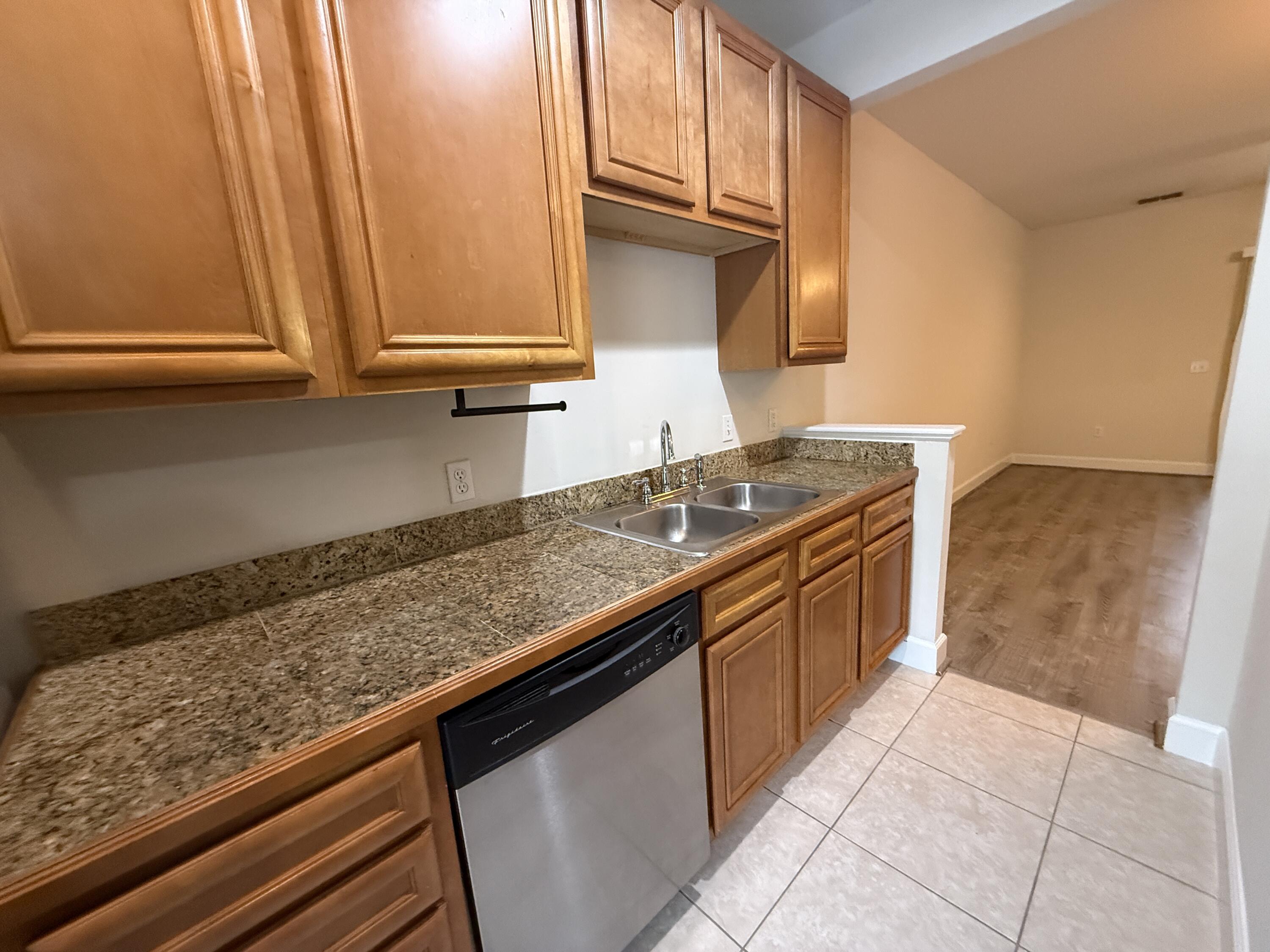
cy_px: 476
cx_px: 635
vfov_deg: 85.7
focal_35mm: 14
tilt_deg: -11.3
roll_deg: +3.3
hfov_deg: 102.1
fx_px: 514
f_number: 2.2
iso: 640
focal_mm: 2.22
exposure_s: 1/60
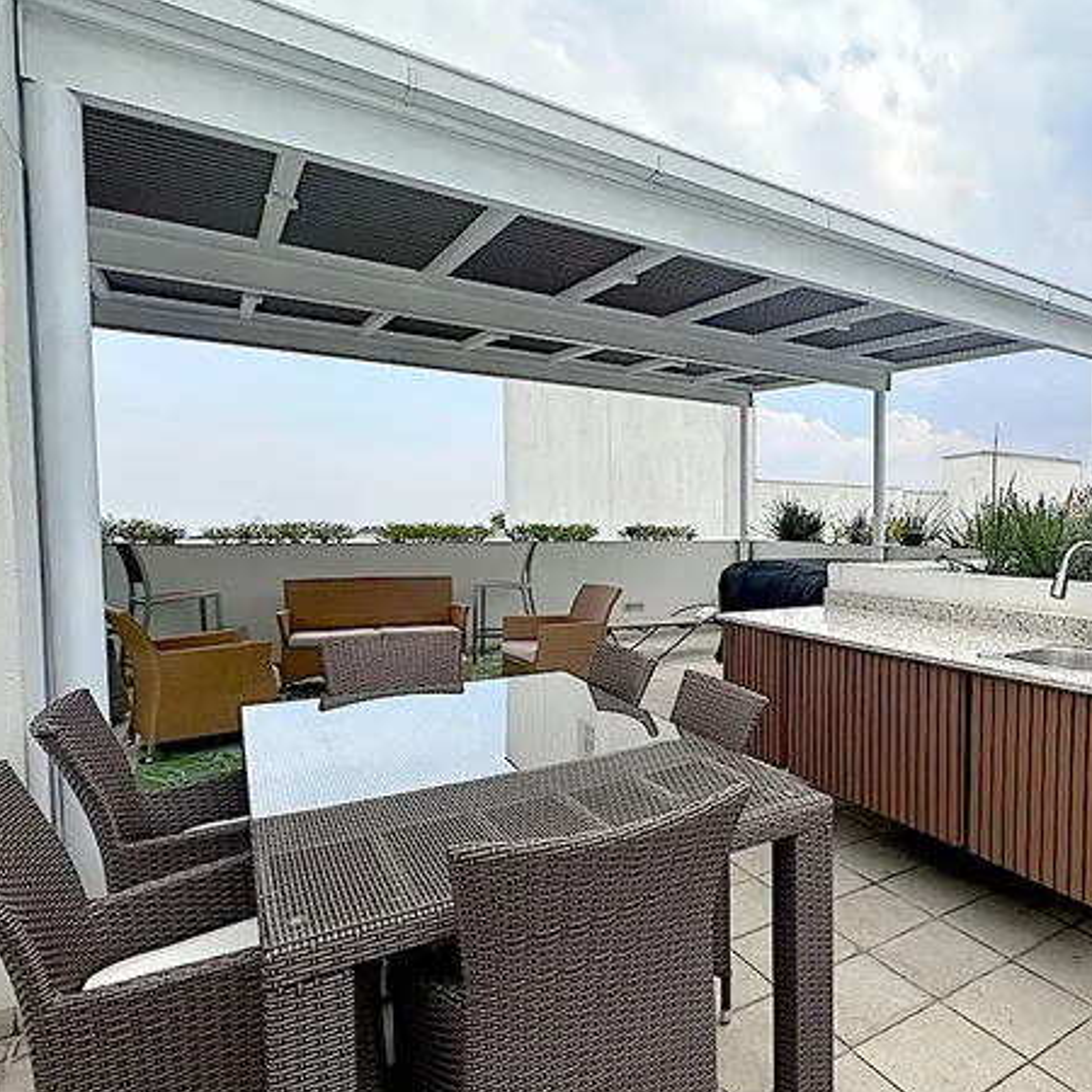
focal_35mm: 22
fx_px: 785
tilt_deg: -1.9
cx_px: 878
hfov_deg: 63.4
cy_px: 568
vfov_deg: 69.6
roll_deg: +0.2
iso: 50
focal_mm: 2.22
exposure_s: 1/1689
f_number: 2.2
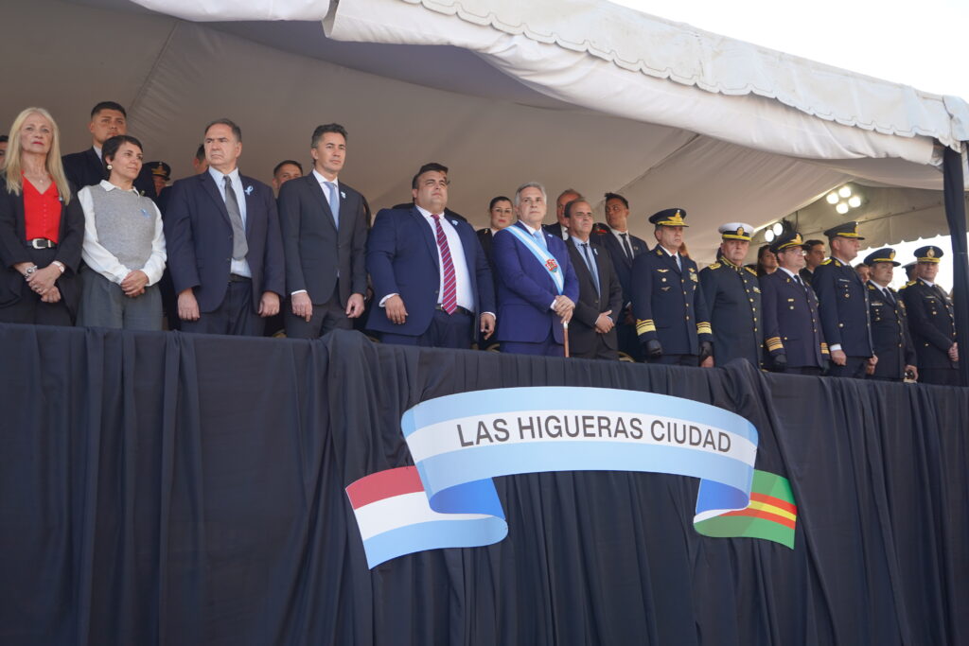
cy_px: 323
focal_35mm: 40
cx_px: 484
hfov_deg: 48.5
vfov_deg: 33.4
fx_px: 1077
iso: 200
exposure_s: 1/160
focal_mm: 40
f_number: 4
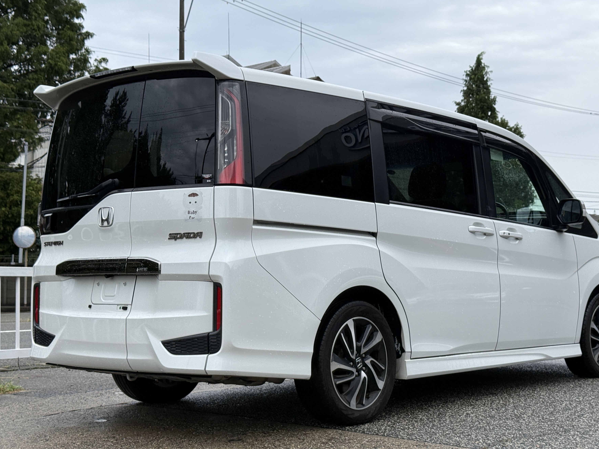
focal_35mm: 55
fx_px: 952
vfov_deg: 26.5
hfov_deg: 34.9
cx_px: 325
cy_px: 253
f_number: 1.78
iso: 64
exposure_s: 1/1264
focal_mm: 6.76
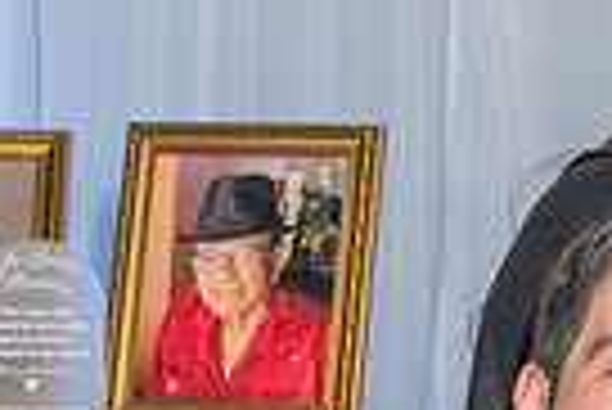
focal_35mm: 289
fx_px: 4918
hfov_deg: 7.0
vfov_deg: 4.8
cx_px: 1075
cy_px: 300
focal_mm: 64
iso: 800
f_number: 5.6
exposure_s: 1/160
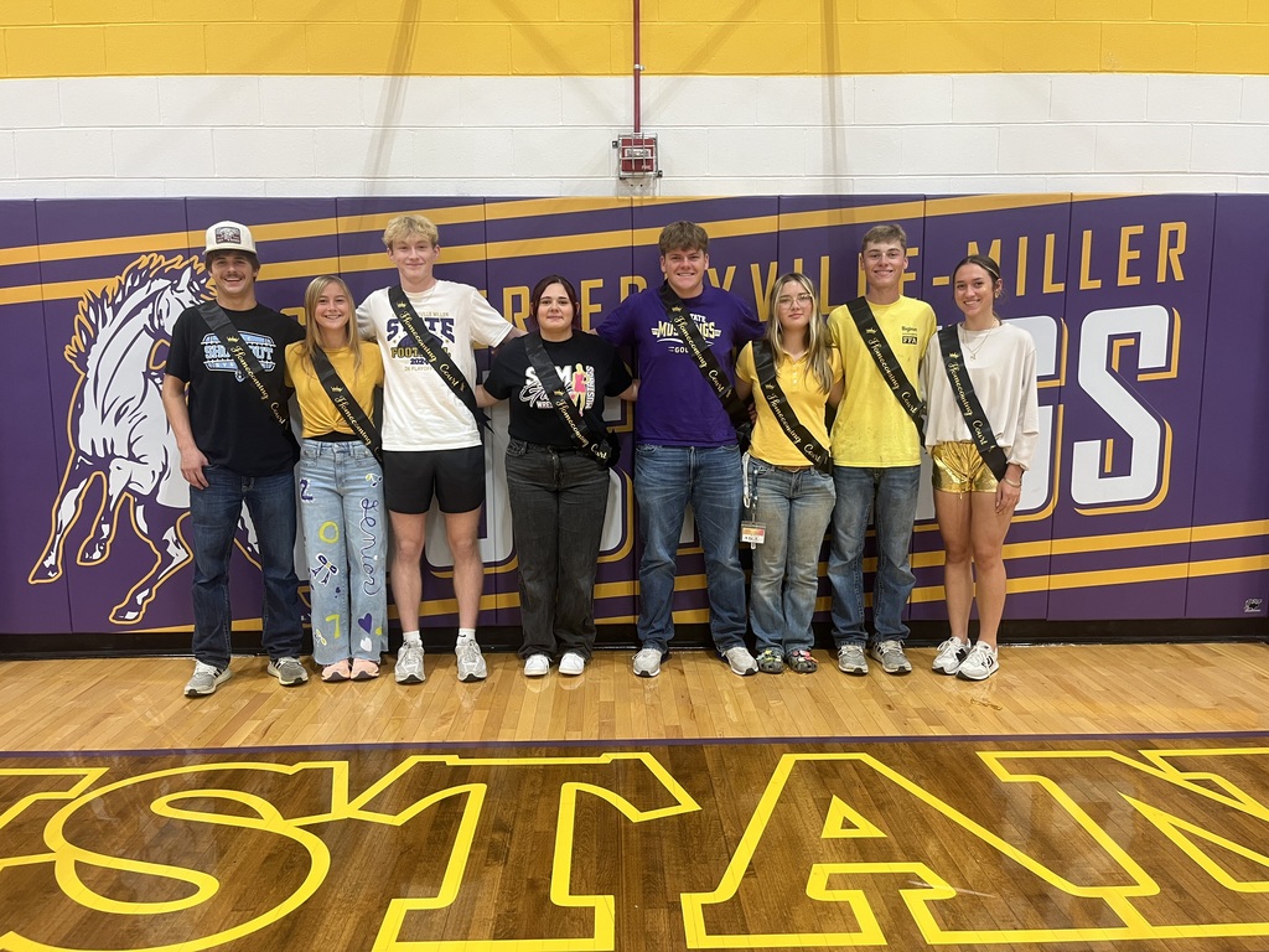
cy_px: 476
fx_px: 953
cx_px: 634
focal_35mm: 26
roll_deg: +0.5
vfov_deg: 53.1
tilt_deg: -8.6
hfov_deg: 67.3
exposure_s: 1/60
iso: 100
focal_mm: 5.1
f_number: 1.6
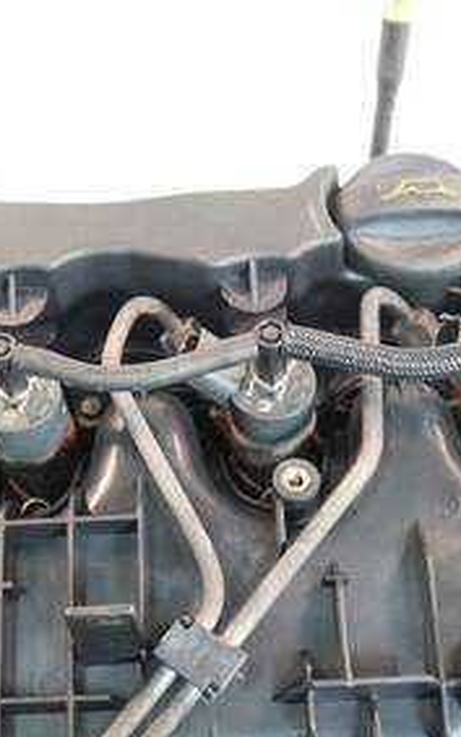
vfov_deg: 37.5
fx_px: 1085
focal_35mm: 54
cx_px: 193
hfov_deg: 24.0
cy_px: 383
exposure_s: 1/100
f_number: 3.6
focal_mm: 15
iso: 3200
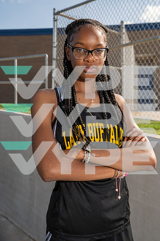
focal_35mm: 54
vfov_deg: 36.9
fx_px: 360
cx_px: 80
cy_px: 120
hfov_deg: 25.1
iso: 100
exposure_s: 1/250
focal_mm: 54
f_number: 8
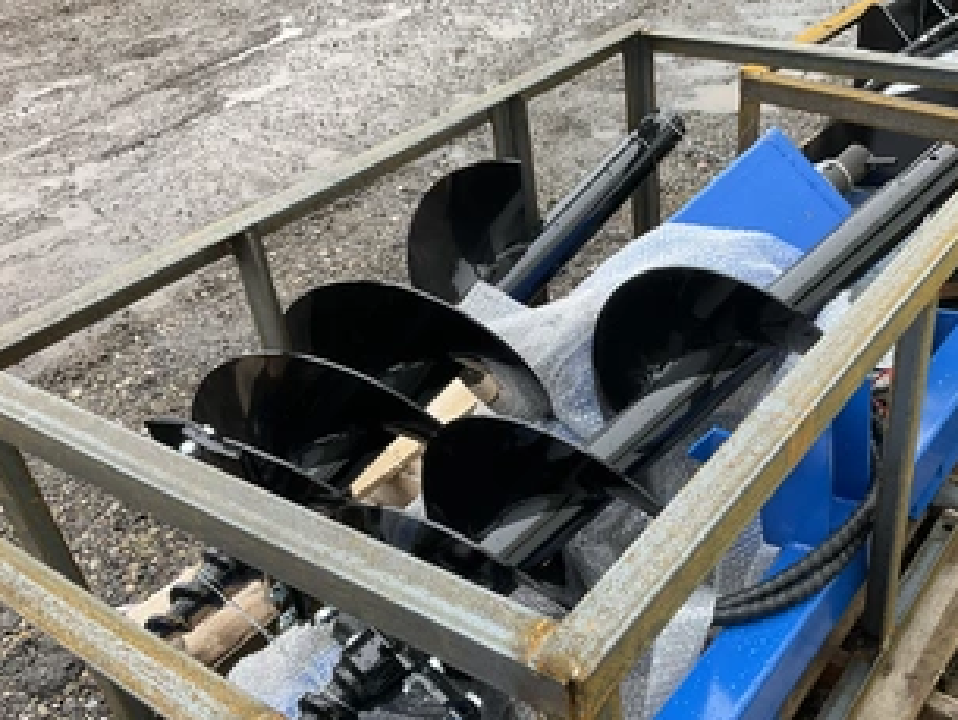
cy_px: 462
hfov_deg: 48.3
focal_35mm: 38
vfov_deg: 37.5
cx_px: 619
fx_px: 1052
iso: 20
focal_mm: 3
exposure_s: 1/200
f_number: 1.8
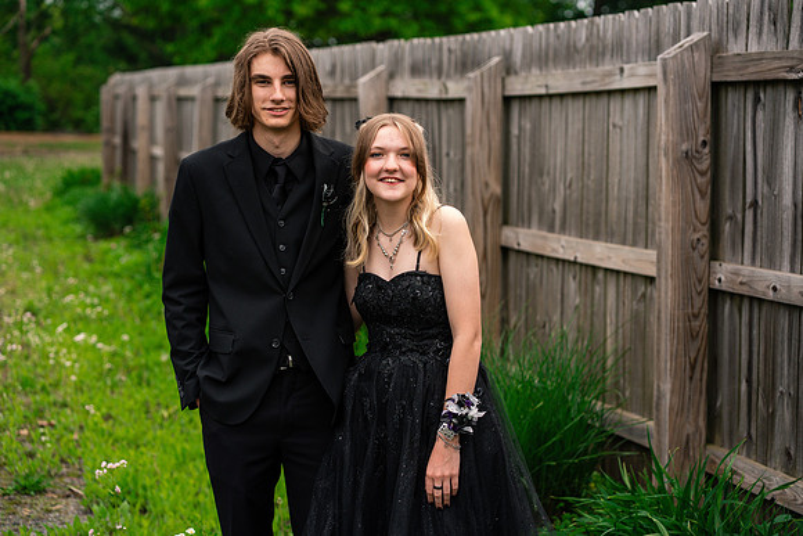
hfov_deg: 23.9
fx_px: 1896
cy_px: 268
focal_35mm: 85
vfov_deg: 16.1
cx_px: 402
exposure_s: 1/1000
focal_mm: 85
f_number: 3.5
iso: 400
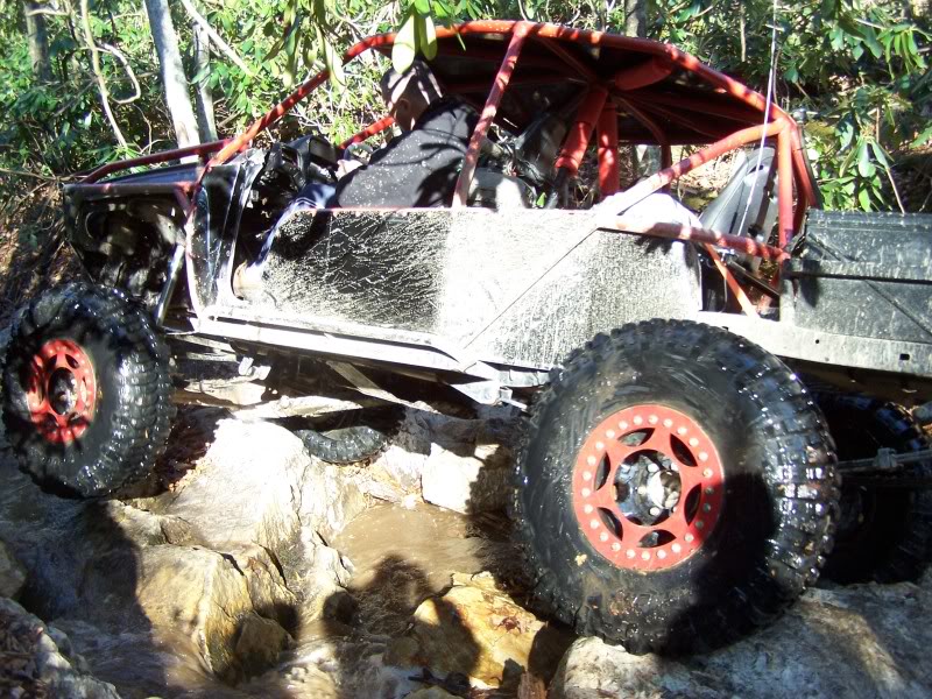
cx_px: 466
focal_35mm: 38
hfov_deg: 49.0
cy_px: 350
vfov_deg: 37.7
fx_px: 1023
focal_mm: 6.3
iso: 140
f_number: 2.8
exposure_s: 1/180
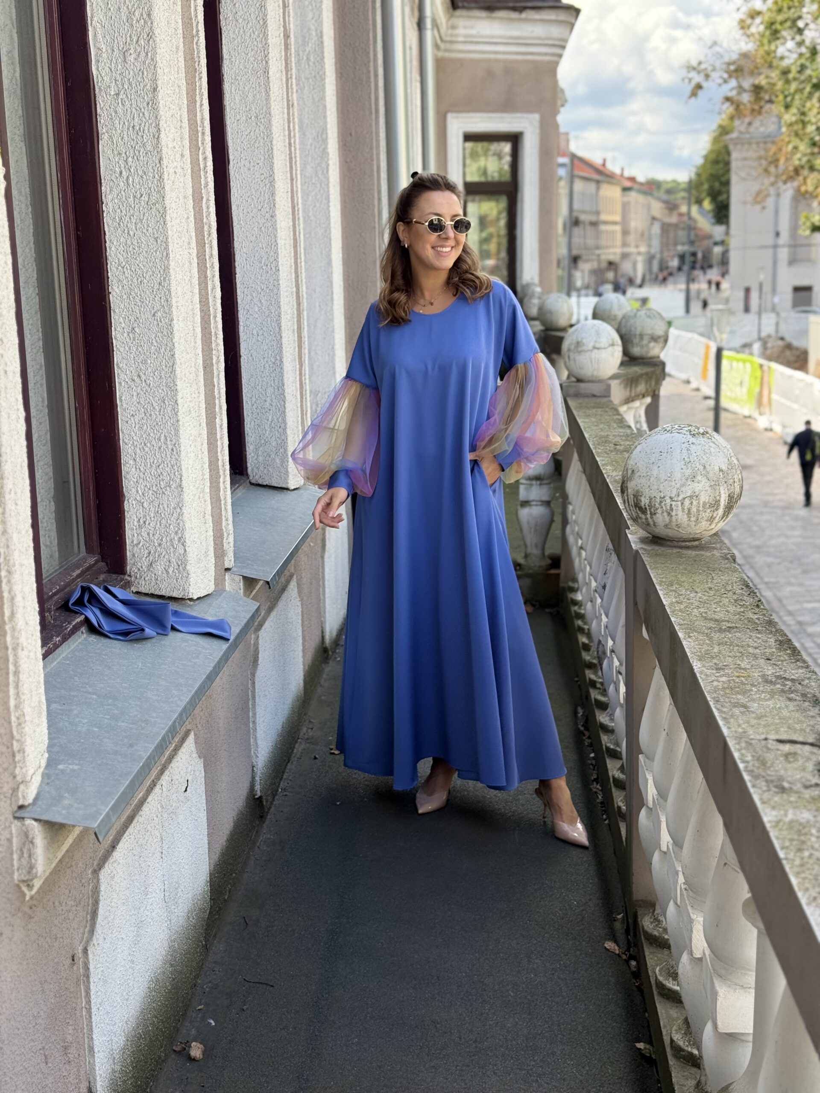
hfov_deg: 30.3
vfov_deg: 39.7
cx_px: 410
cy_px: 546
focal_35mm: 48
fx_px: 1516
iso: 64
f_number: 1.78
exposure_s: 1/596
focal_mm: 6.76
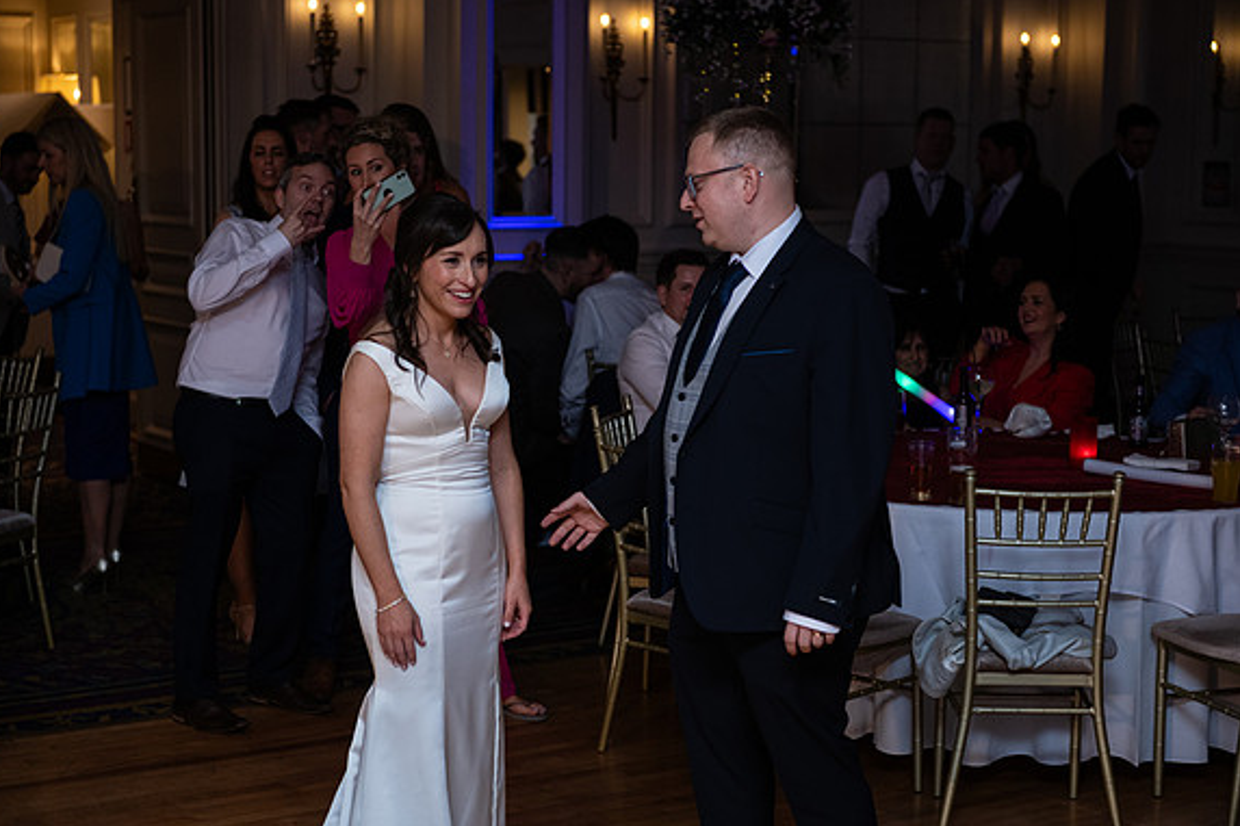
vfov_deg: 19.2
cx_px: 613
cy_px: 413
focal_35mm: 71
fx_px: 2445
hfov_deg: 28.5
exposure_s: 1/160
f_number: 3.5
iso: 800
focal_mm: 70
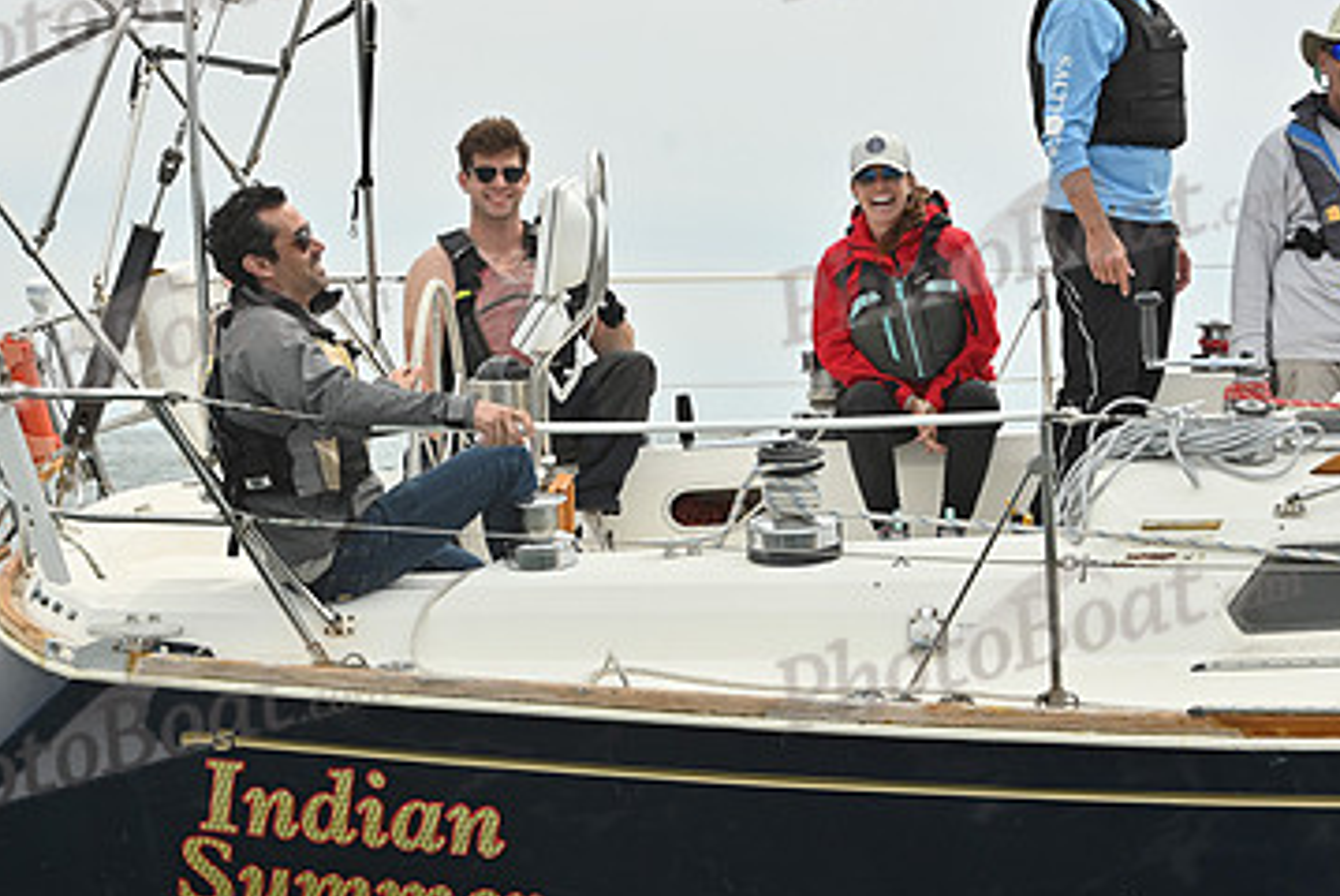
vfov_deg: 12.1
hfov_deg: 18.1
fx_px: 4209
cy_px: 495
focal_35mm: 113
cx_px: 586
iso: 320
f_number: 9
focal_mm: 70
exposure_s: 1/800
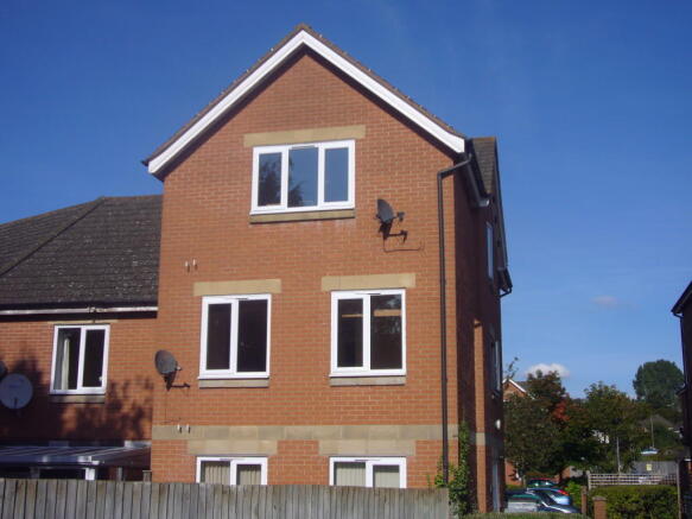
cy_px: 260
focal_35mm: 46
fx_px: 919
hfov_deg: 41.2
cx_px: 346
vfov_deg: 31.5
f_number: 7.1
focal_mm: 7.5
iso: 80
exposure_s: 1/500
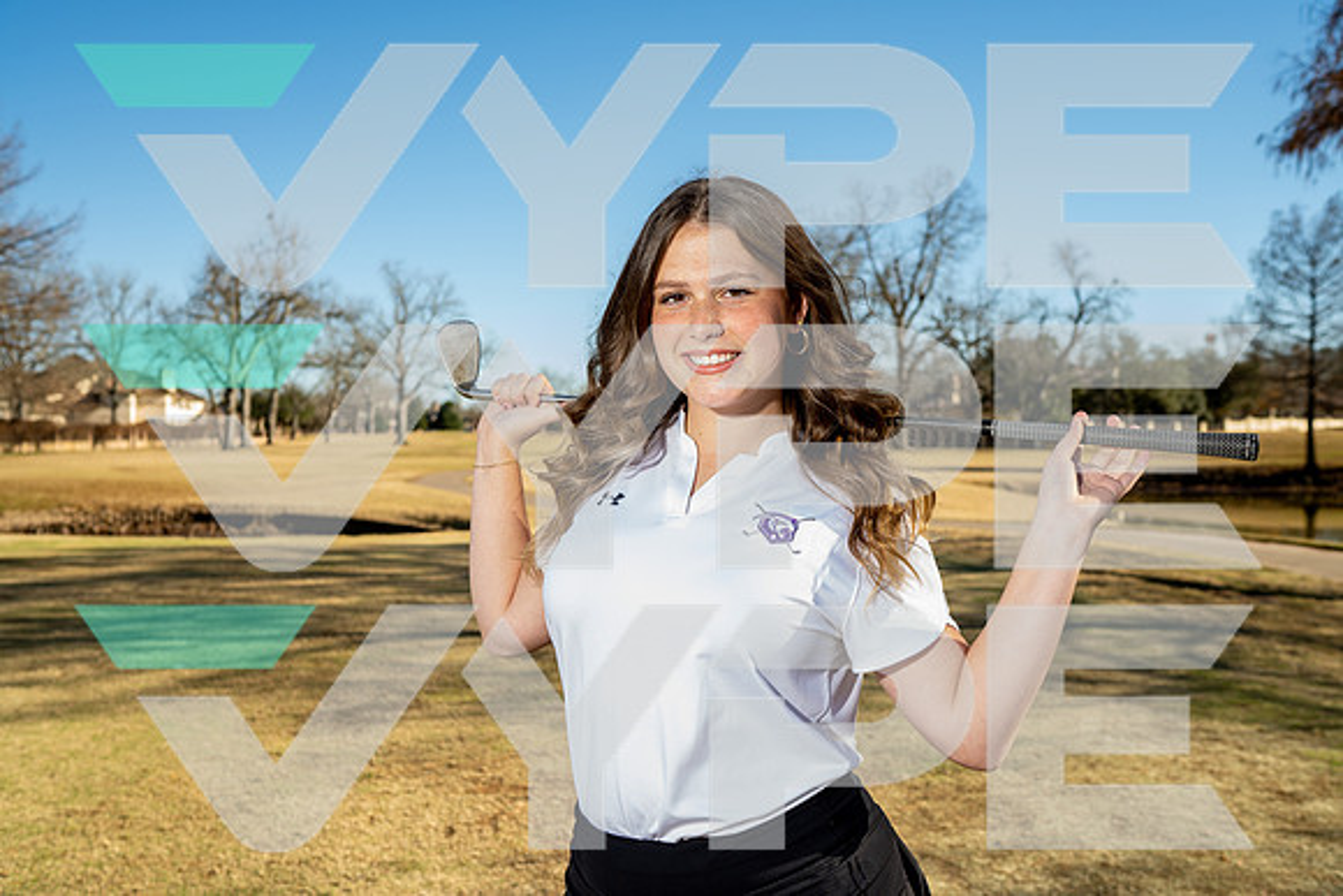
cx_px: 672
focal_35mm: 35
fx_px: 1306
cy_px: 448
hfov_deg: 54.4
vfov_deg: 37.9
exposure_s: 1/250
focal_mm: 35
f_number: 4.5
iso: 64
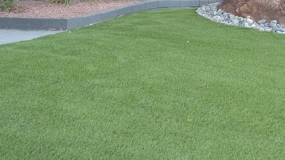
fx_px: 710
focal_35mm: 94
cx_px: 165
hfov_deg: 22.7
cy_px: -60
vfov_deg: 12.4
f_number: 4.2
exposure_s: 1/80
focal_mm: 24
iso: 200
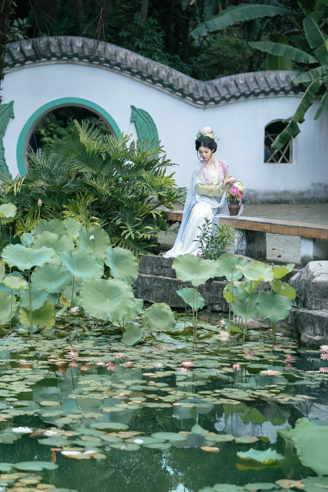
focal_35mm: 120
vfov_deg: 17.1
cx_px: 164
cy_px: 246
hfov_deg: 11.4
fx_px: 1640
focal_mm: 120
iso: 100
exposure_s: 1/640
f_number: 2.8
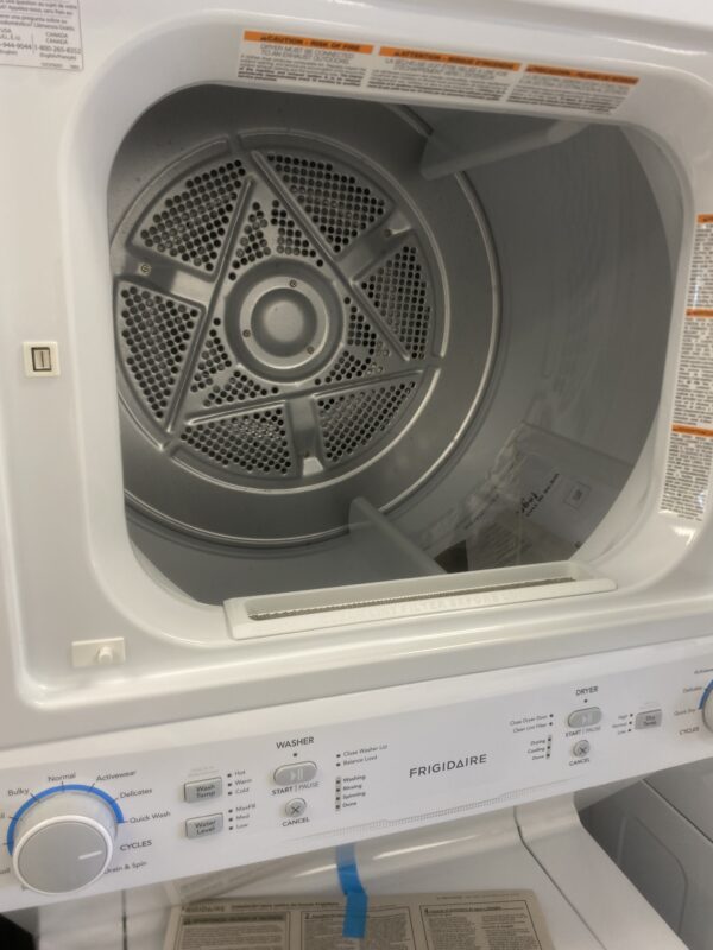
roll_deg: -0.8
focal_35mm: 26
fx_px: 714
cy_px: 475
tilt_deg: -13.5
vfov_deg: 67.3
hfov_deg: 53.1
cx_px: 356
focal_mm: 4.25
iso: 64
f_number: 1.8
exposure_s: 1/66
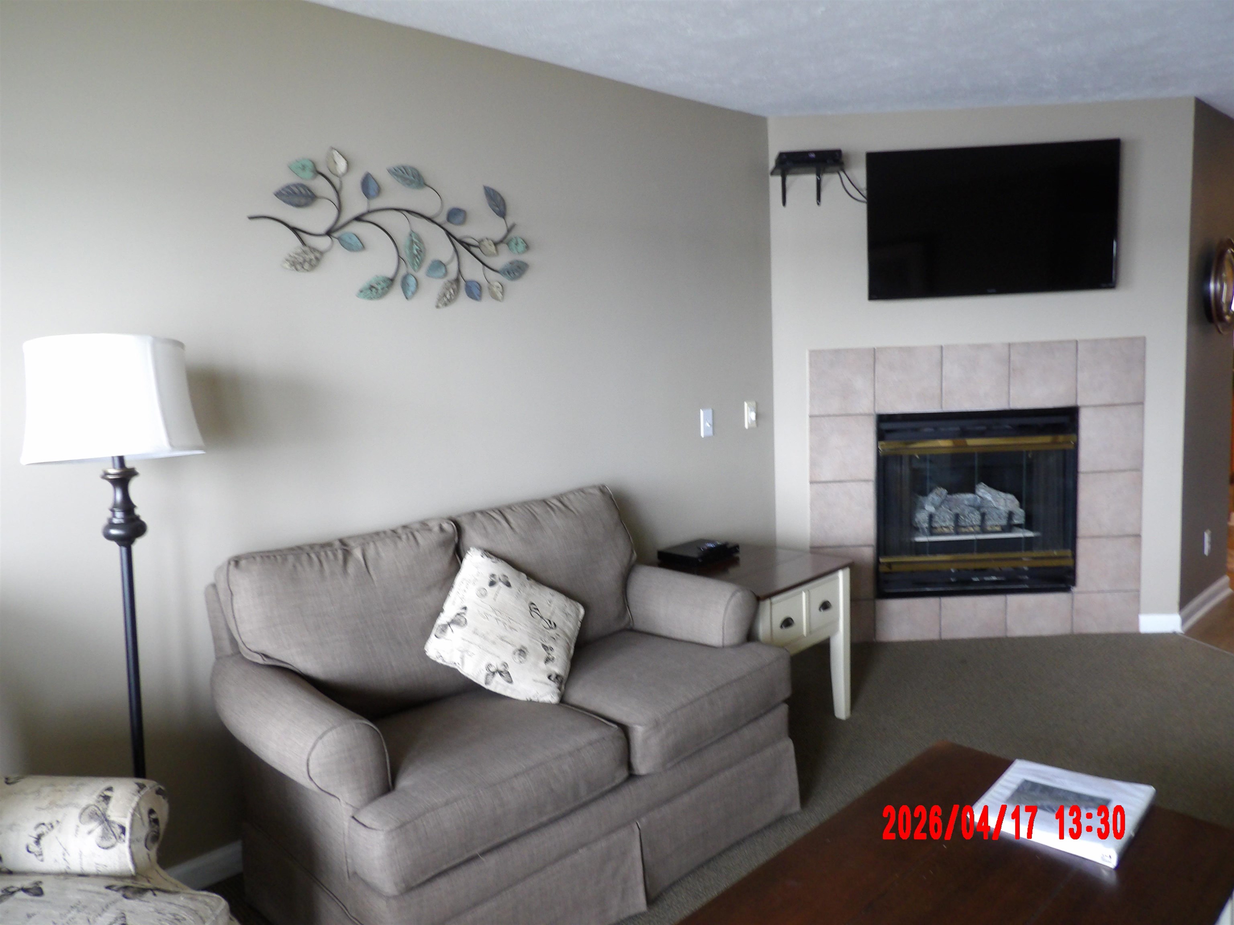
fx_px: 856
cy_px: 462
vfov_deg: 56.8
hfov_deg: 71.6
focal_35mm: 24
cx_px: 617
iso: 252
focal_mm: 4.3
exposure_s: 1/17
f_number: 3.2
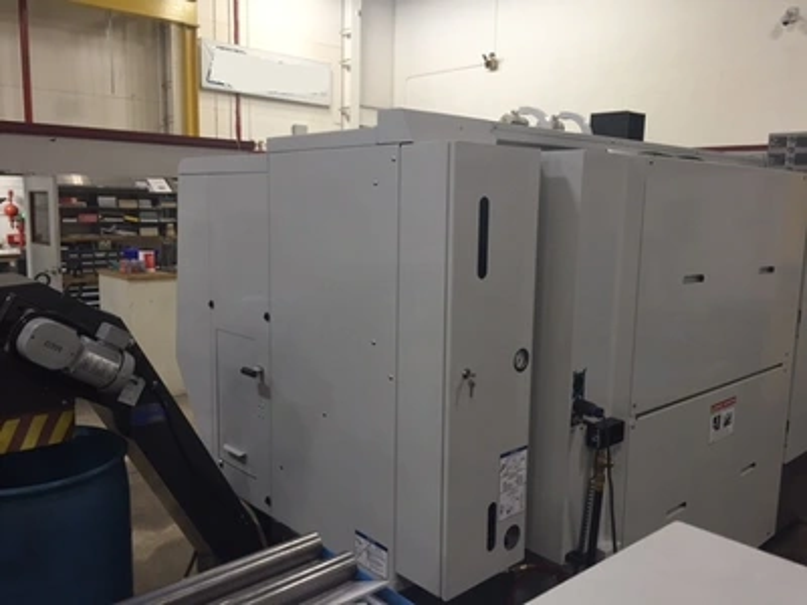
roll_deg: -1.9
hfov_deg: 61.7
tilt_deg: -7.5
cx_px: 404
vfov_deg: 48.2
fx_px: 676
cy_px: 302
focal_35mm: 29
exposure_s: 1/30
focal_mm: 4.15
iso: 64
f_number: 2.2
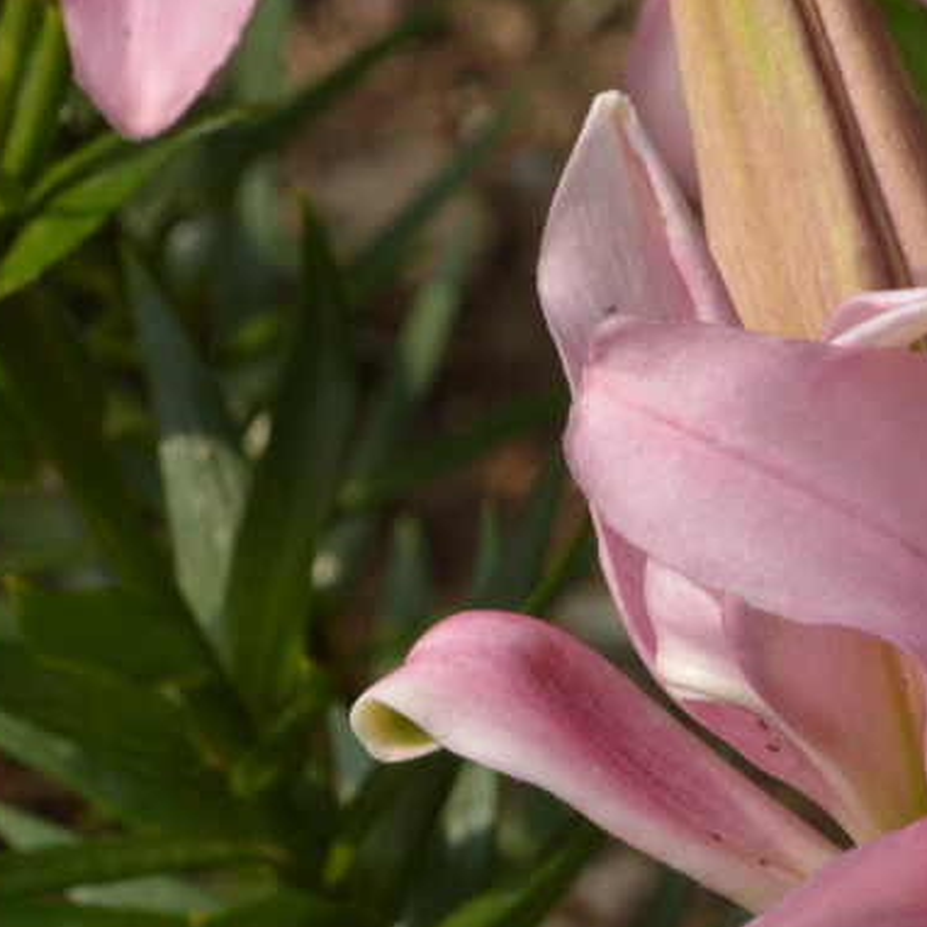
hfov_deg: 4.4
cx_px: 1134
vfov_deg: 4.4
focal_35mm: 397
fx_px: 12028
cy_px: 510
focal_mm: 116
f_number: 18
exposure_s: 1/250
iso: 400
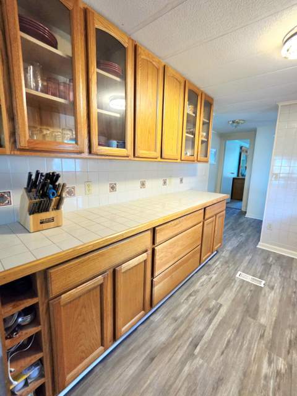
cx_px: 148
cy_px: 198
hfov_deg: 90.0
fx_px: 149
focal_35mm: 13
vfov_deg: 106.1
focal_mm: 2.2
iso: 400
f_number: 2.2
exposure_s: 1/60.2
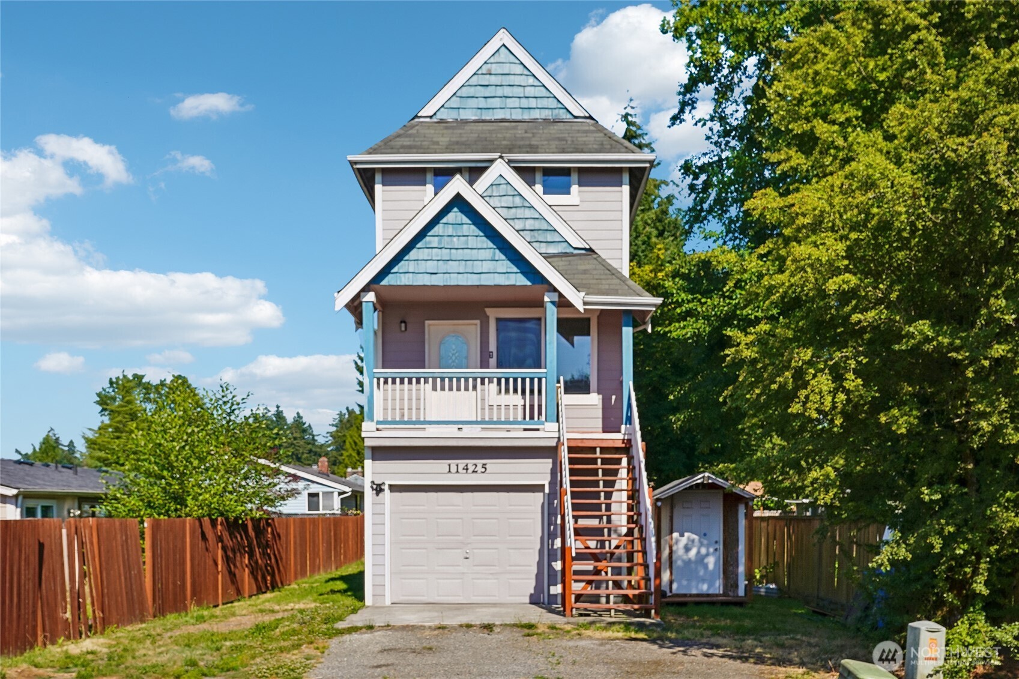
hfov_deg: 46.4
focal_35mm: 42
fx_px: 1189
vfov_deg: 31.9
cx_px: 510
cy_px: 340
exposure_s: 1/250
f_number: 8
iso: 100
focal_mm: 28
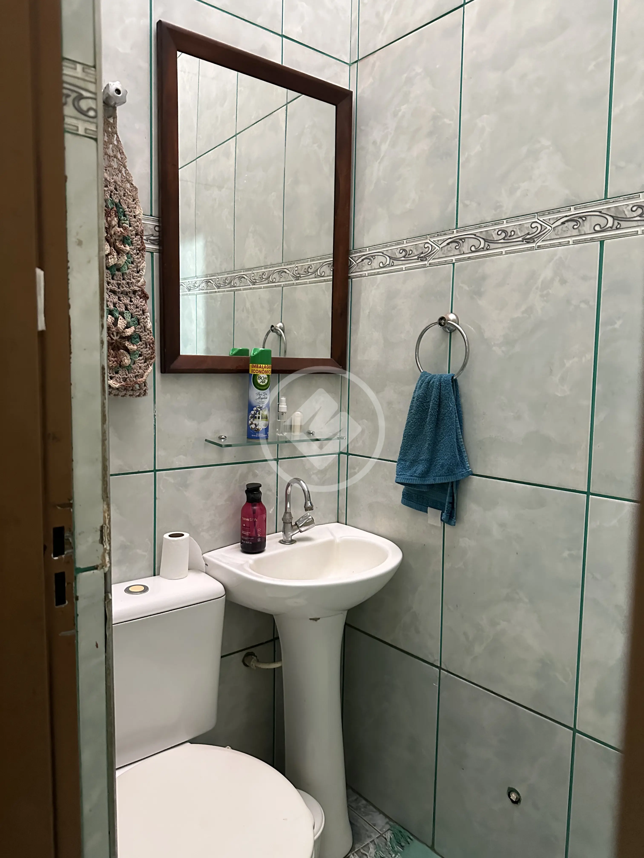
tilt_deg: -4.2
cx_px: 322
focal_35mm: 24
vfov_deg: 71.6
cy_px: 429
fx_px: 595
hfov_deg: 56.8
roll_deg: -1.6
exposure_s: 1/60
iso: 800
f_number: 1.78
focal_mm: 6.86
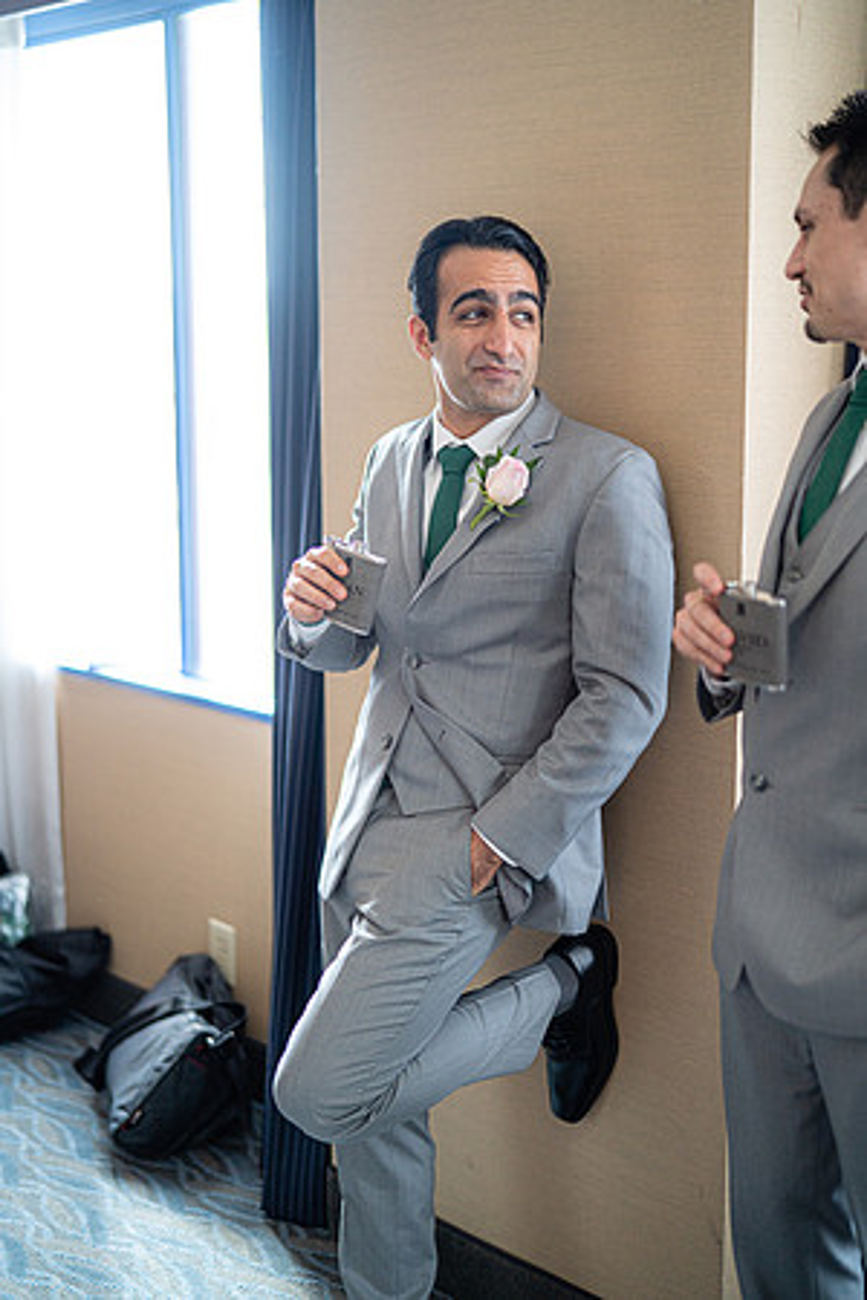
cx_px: 434
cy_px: 650
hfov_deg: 27.0
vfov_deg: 39.6
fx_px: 1806
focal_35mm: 50
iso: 800
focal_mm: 50
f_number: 1.4
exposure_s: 1/250
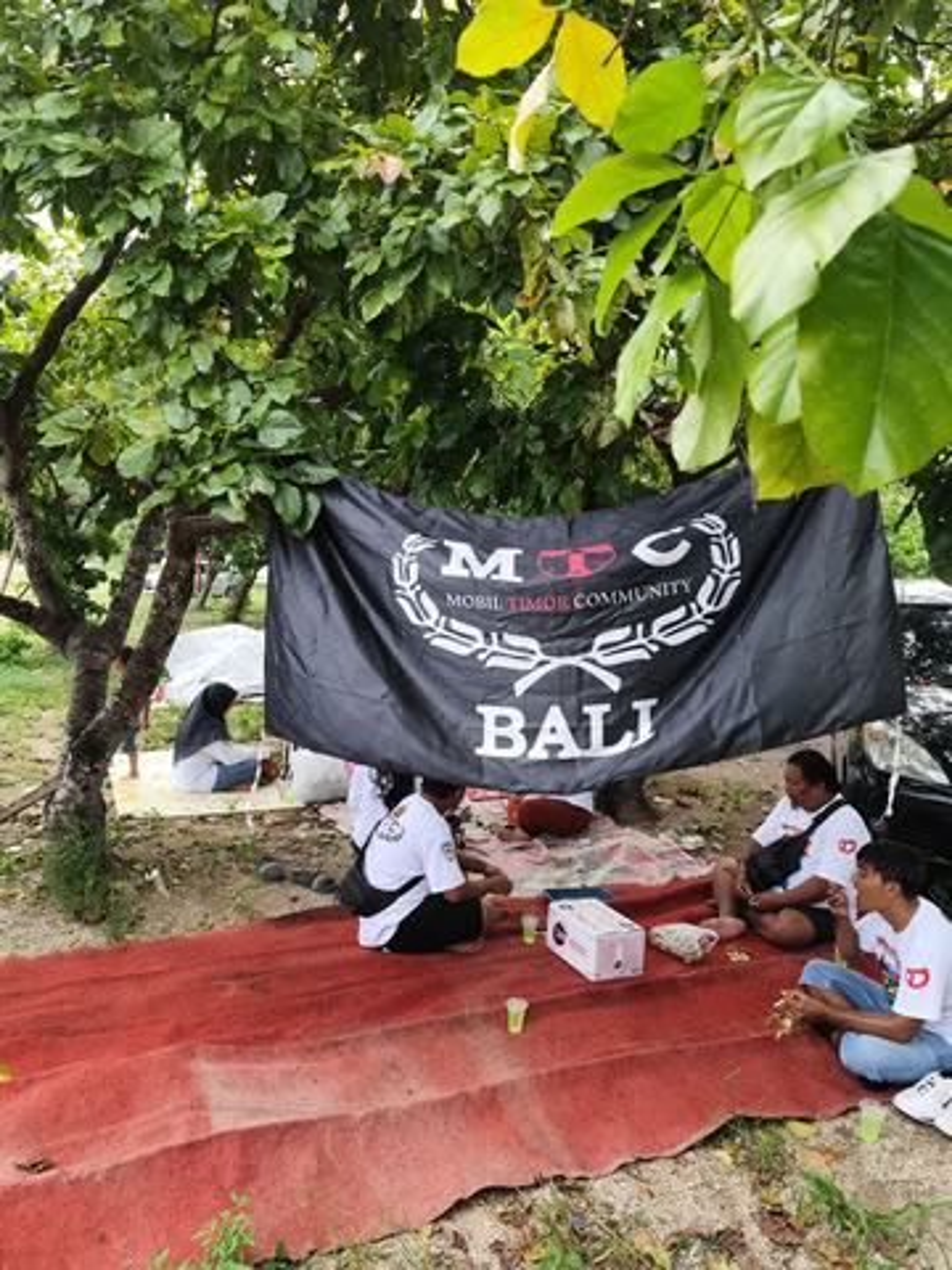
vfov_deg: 73.9
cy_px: 635
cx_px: 476
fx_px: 843
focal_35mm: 23
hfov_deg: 58.9
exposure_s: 1/202
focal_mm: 6.19
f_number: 1.65
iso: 50
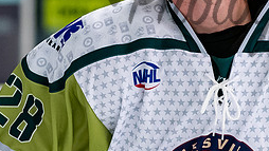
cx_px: 241
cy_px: -35
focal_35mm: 720
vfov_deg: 1.7
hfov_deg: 3.0
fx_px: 5137
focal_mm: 155
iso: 2000
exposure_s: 1/800
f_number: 3.2
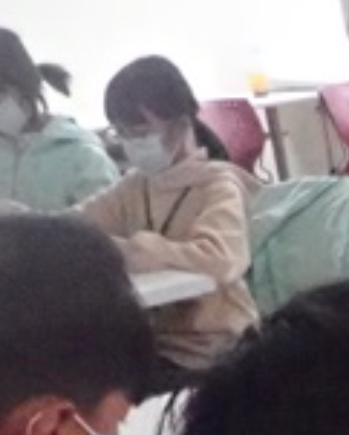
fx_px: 1561
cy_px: 655
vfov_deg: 14.8
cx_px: 819
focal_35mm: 121
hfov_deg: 10.9
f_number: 2
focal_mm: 4.5
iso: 4000
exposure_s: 1/500
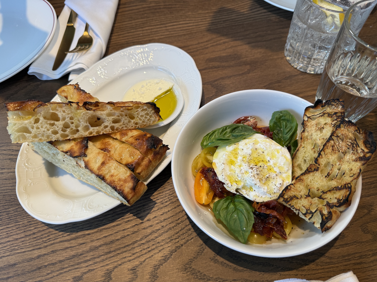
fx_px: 261
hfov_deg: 71.6
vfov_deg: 56.8
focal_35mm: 24
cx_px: 188
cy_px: 141
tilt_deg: -60.0
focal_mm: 6.76
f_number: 1.78
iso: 64
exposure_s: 1/120
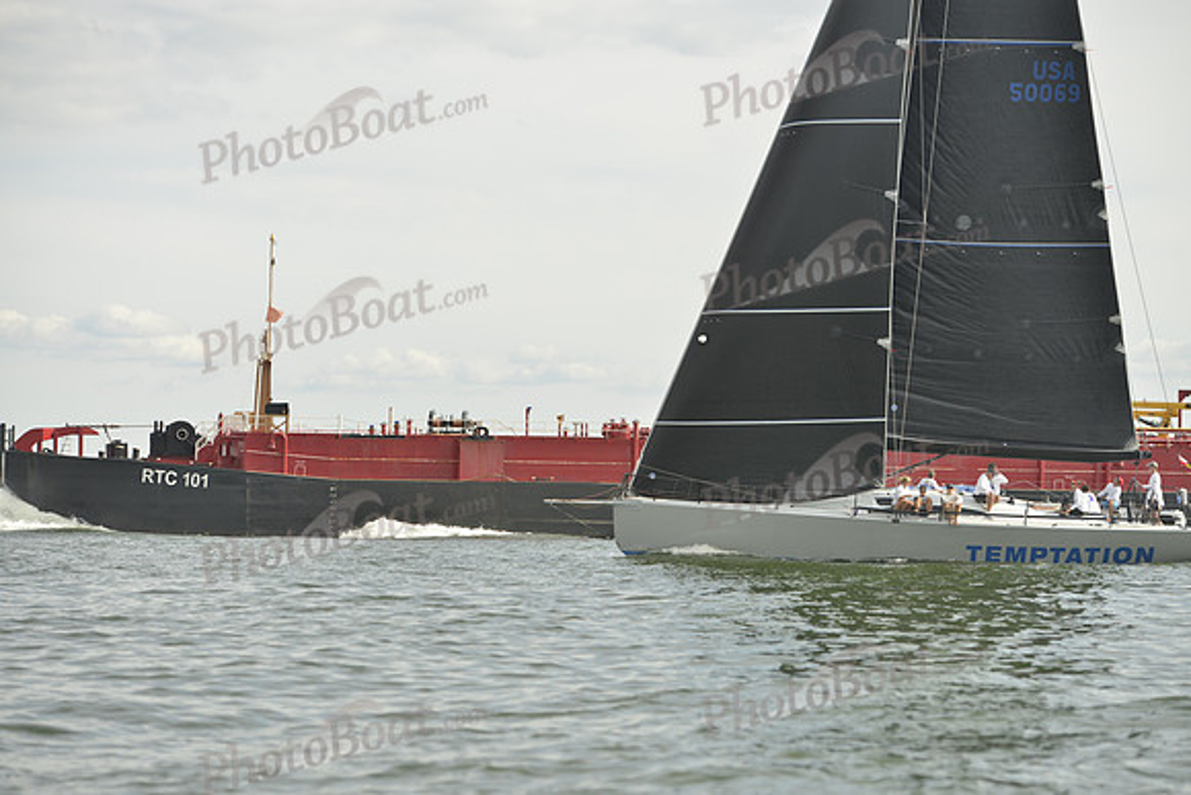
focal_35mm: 116
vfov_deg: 11.8
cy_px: 398
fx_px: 3838
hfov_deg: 17.6
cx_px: 596
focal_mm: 116
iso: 200
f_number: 5
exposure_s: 1/1250
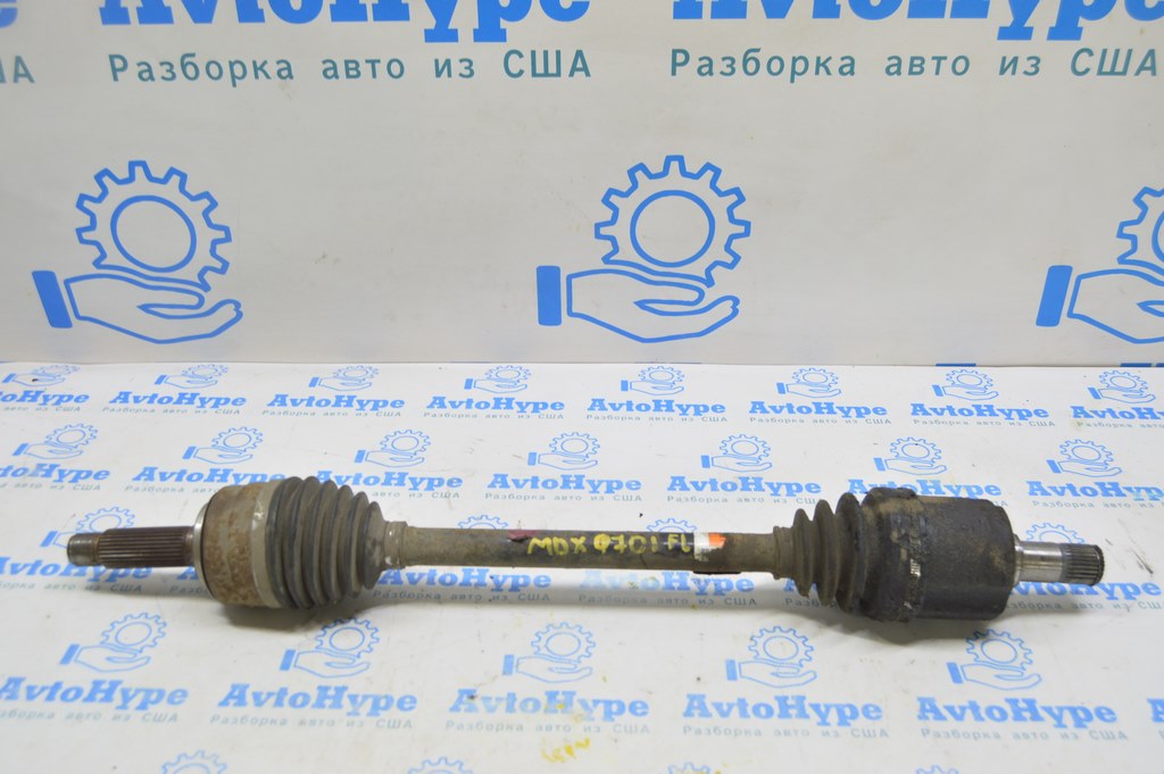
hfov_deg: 55.1
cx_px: 582
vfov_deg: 38.3
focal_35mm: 34
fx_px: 1115
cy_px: 387
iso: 400
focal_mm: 23
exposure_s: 1/20
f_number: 5.6
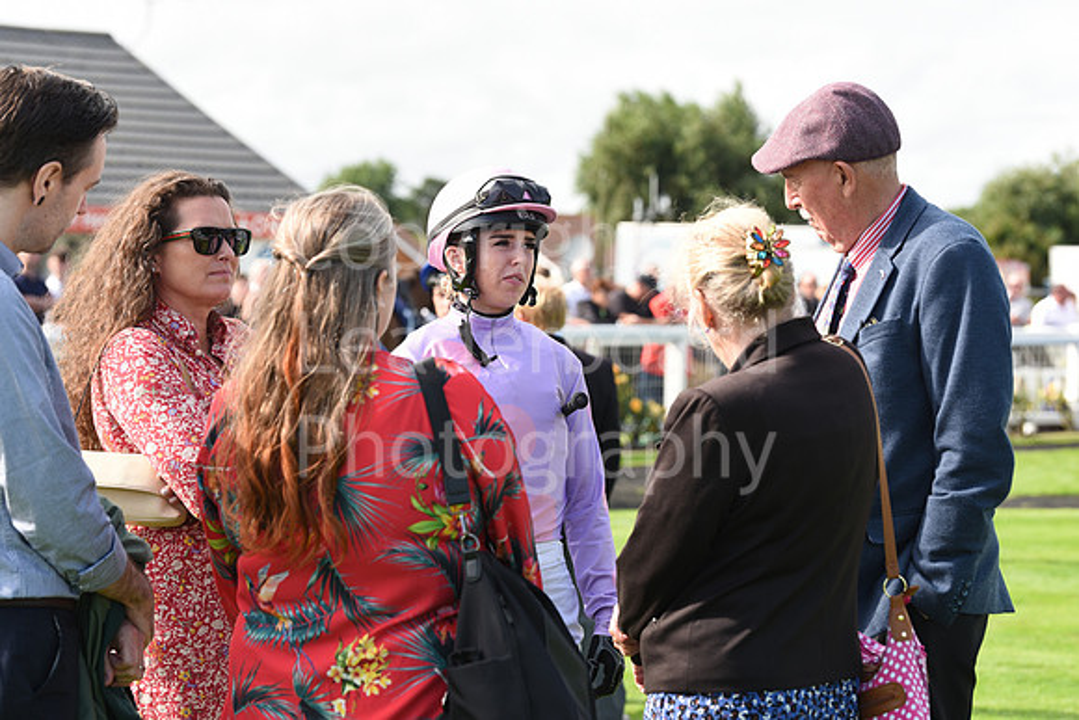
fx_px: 3358
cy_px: 360
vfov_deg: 12.2
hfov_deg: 18.3
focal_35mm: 112
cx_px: 540
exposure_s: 1/640
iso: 400
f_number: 5.6
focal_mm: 112
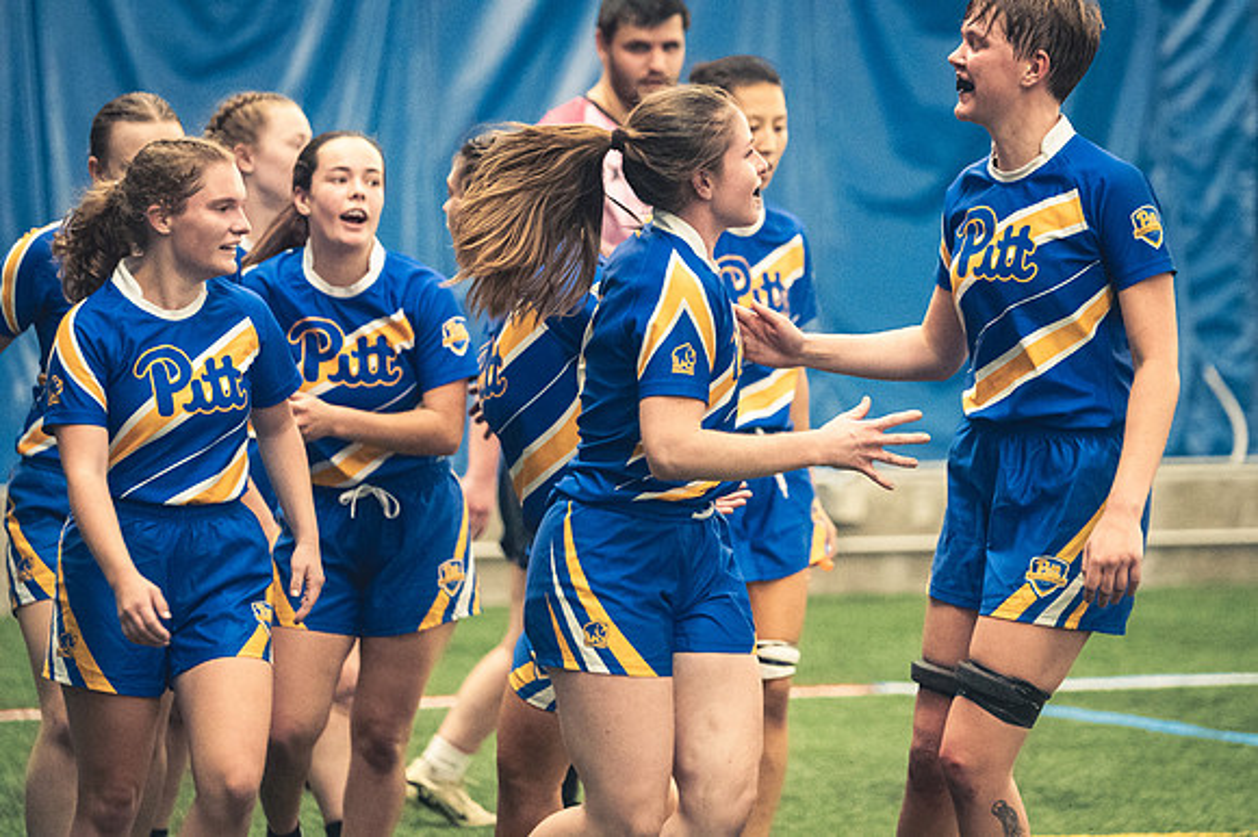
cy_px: 418
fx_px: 8626
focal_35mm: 247
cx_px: 629
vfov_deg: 5.6
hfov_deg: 8.3
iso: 12800
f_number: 2.8
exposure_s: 1/500
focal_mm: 165
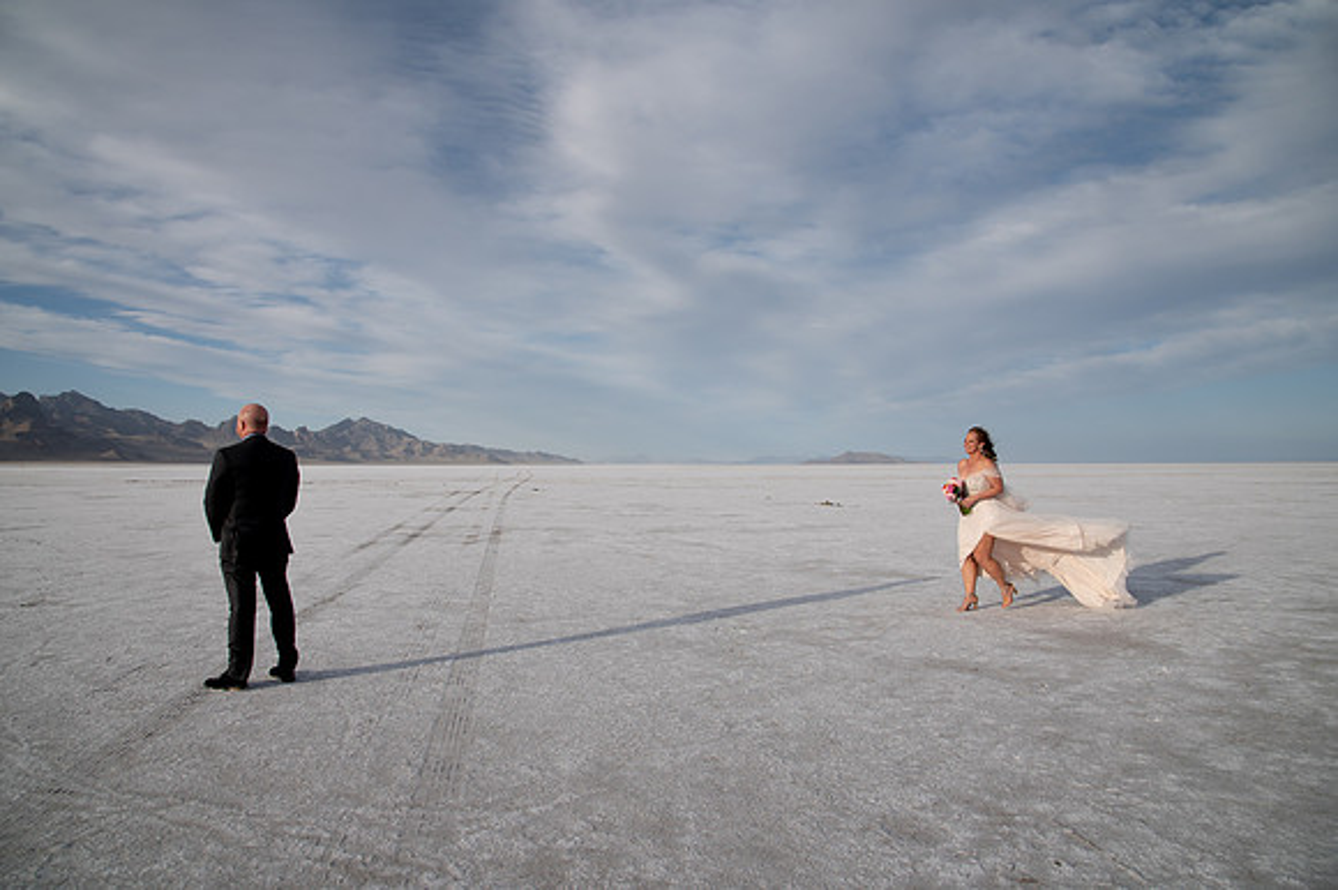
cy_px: 445
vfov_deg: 52.4
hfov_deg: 72.9
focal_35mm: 24
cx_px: 669
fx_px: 905
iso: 200
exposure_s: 1/800
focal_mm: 24
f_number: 8
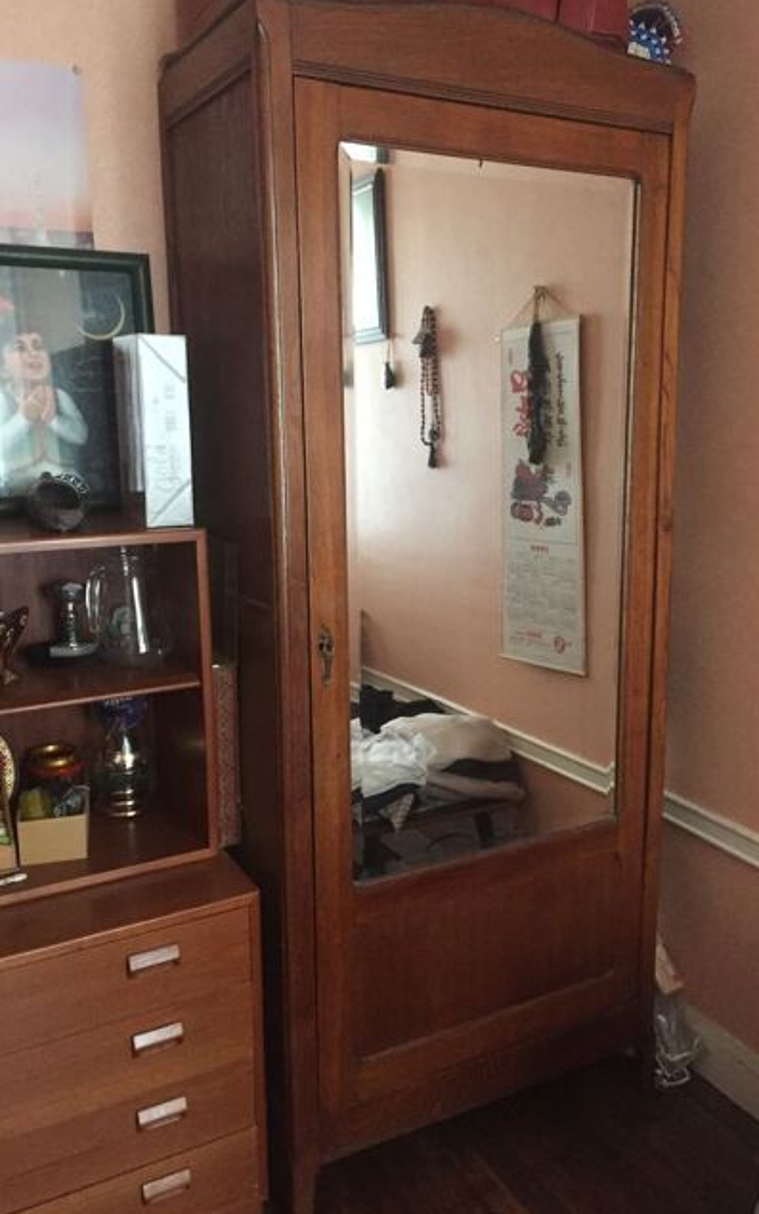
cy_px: 608
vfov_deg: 61.2
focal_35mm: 31
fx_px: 1026
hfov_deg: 40.5
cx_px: 426
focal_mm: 4.15
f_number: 2.2
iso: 320
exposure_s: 1/17
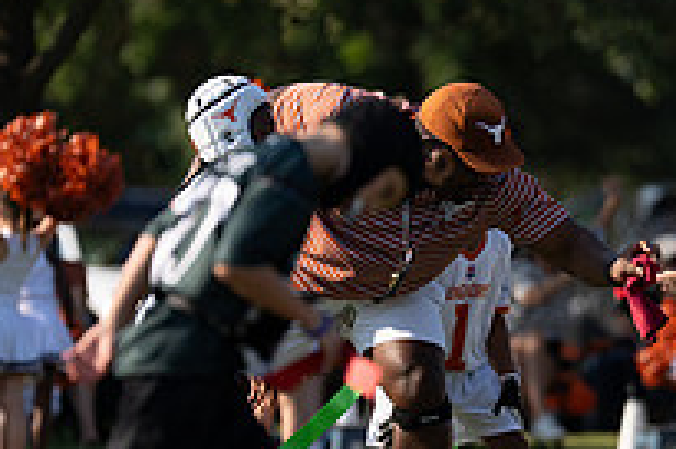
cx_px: 531
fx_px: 10630
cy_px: 272
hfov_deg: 3.6
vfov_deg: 2.4
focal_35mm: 567
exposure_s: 1/2500
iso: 200
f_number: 2.8
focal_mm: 200
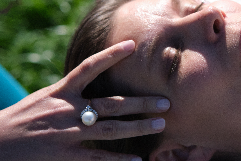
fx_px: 636
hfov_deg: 21.2
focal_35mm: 95
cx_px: 191
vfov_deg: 14.3
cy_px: 36
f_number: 2.8
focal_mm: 35
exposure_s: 1/32000
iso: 2000
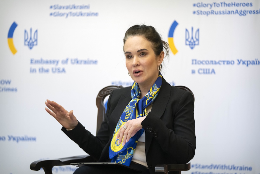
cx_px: 130
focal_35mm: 129
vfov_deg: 10.6
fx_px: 932
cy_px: 87
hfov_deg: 15.9
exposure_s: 1/400
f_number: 2.8
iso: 4000
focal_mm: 129
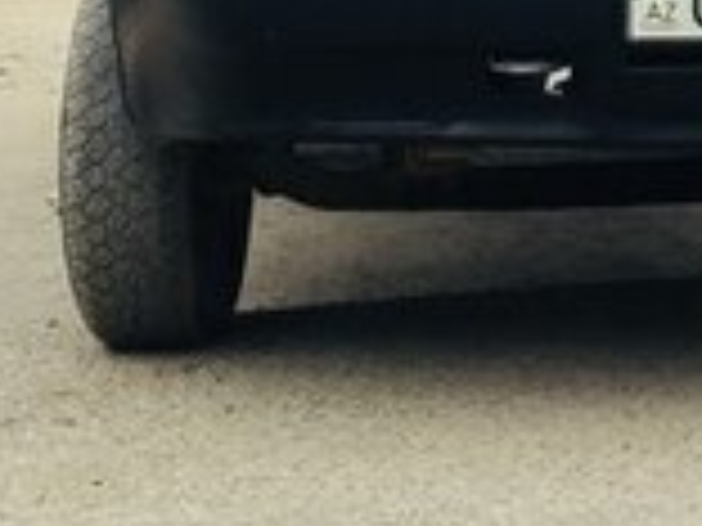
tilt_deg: +3.4
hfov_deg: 15.7
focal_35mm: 123
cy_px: -335
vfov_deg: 11.4
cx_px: 729
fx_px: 2494
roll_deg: -0.6
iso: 32
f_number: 2.2
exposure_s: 1/898
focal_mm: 4.15
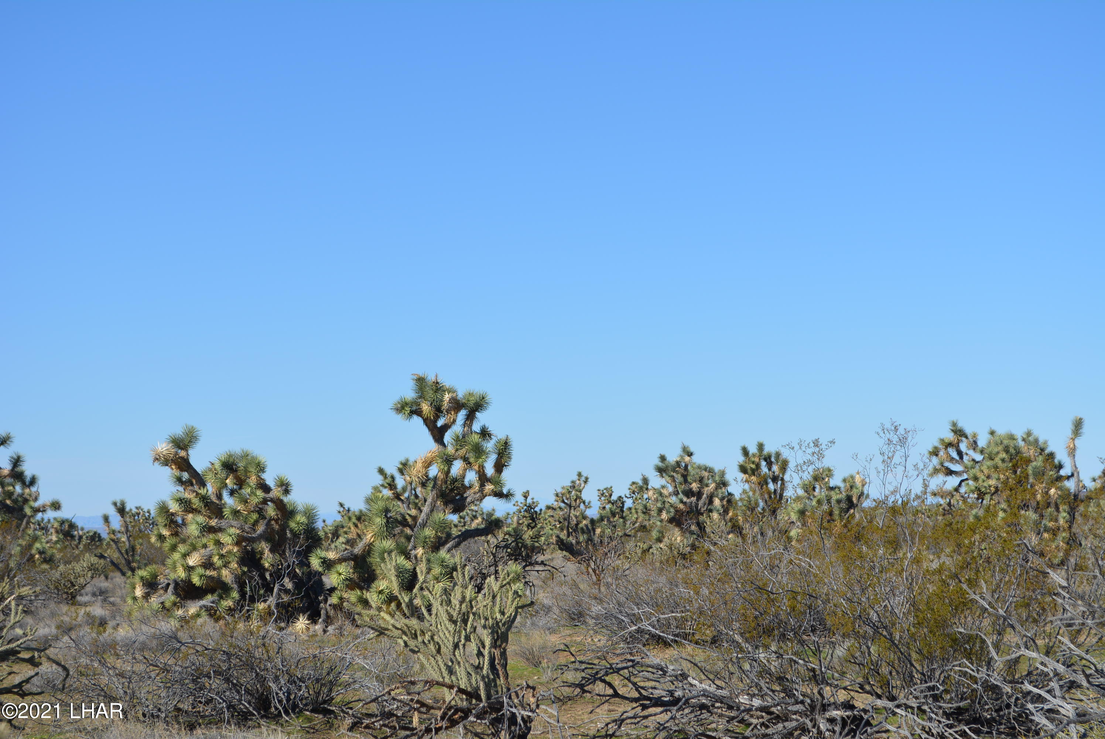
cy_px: 370
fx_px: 2534
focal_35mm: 82
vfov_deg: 16.6
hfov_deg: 24.6
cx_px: 552
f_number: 9
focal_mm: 55
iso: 100
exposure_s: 1/320
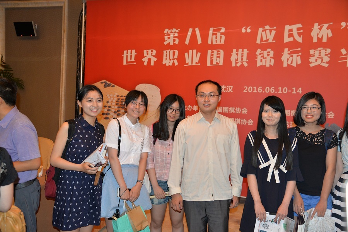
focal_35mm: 35
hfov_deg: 54.4
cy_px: 116
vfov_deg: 37.9
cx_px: 174
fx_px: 338
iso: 800
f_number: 4
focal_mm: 35
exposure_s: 1/60
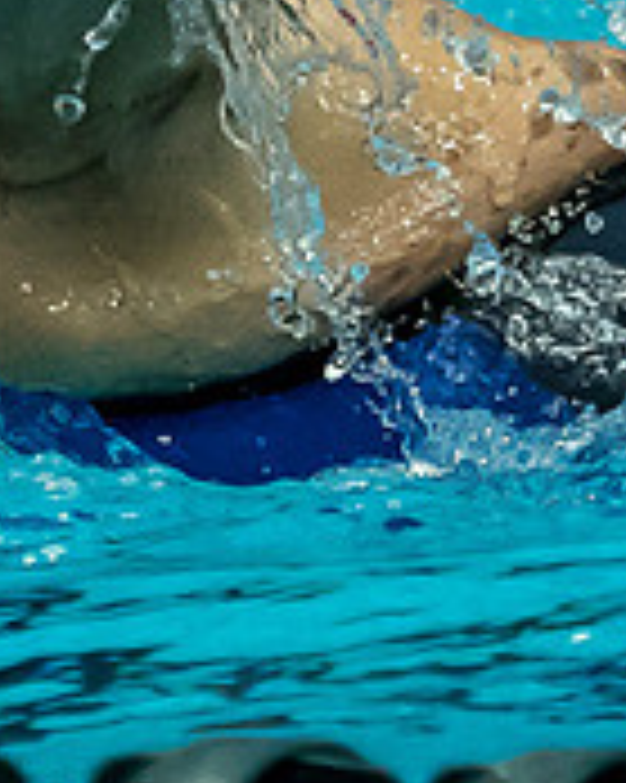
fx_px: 50253
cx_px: -120
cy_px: 37
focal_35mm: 2168
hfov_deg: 0.7
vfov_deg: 0.9
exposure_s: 1/1000
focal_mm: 150
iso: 2500
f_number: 2.8
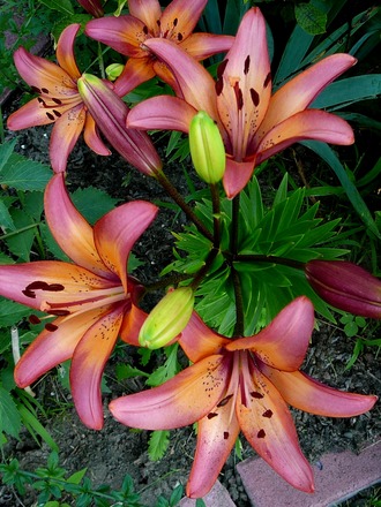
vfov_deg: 52.6
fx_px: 514
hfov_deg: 40.7
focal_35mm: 35
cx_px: 190
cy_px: 254
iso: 80
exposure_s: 1/60
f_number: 2.8
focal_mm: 5.2
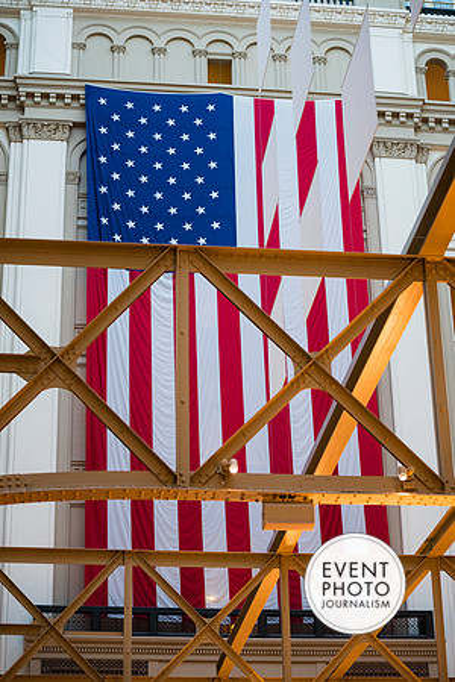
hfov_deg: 19.5
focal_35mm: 70
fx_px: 1327
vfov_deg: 28.8
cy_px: 341
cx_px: 228
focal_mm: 70
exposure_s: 1/125
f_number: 2.8
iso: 1600
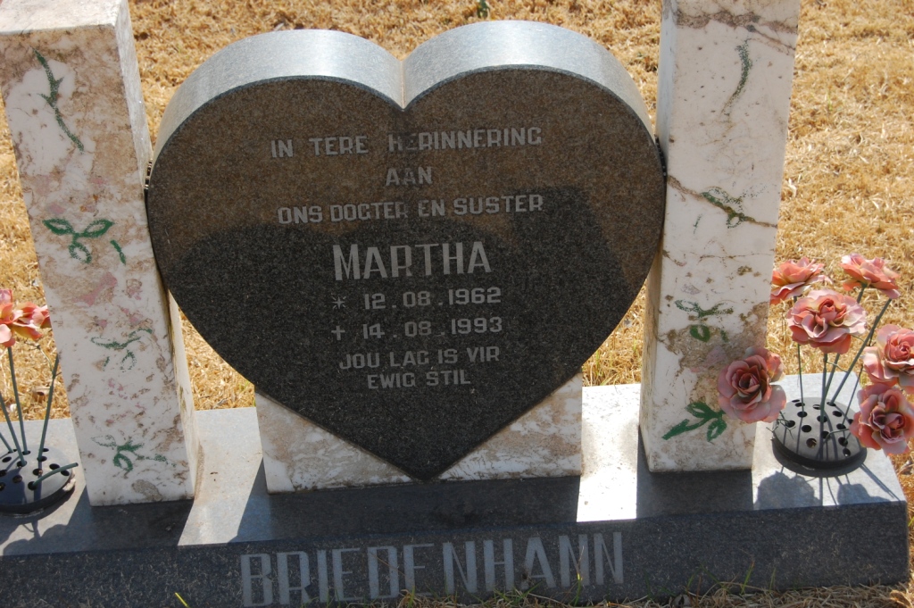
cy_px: 304
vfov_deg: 20.1
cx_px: 457
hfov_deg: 29.9
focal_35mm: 68
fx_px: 1712
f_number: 7.1
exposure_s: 1/640
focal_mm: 45
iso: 400
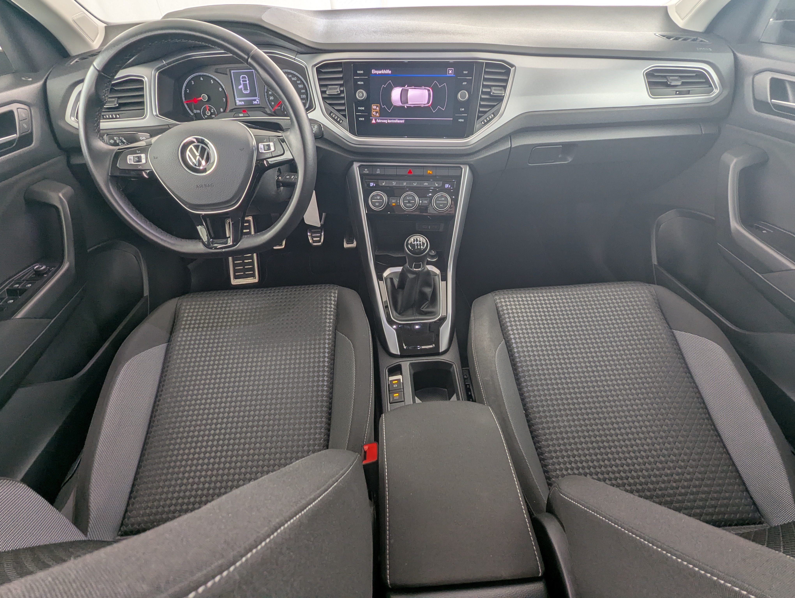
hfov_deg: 94.4
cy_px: 299
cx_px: 398
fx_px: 368
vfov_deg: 78.2
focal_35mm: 16
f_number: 2.2
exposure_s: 1/23.5
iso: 70
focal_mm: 2.35
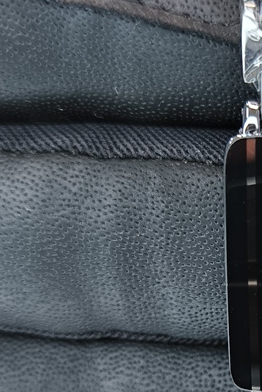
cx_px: 337
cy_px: 303
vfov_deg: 20.2
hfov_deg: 13.2
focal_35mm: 100
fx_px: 1091
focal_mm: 6.92
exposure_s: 1/100
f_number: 1.9
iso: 125
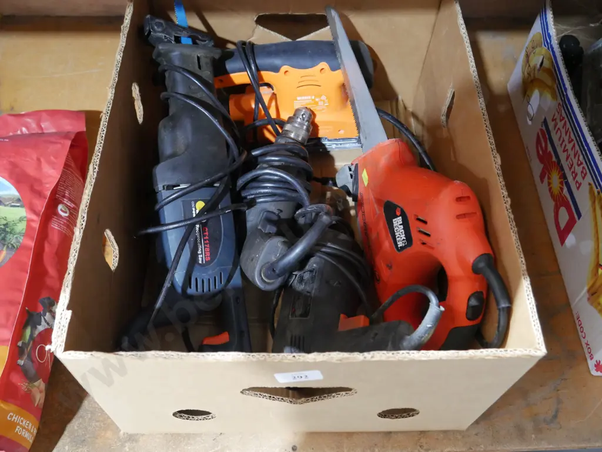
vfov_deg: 41.8
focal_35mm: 34
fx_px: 592
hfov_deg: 53.9
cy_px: 226
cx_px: 301
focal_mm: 17
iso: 3200
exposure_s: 1/30
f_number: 4
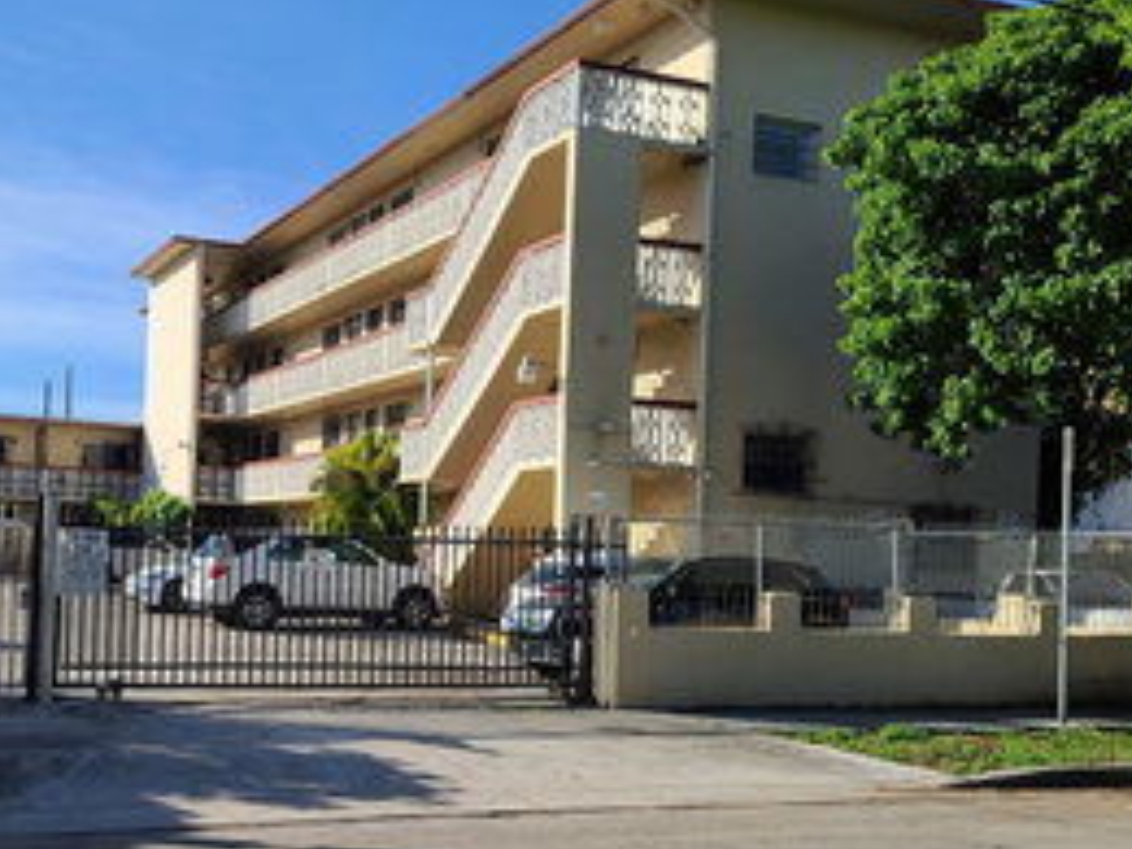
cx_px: 294
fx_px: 1341
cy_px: 509
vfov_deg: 35.0
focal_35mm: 41
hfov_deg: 44.4
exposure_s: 1/904
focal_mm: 7
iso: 16
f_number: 1.8
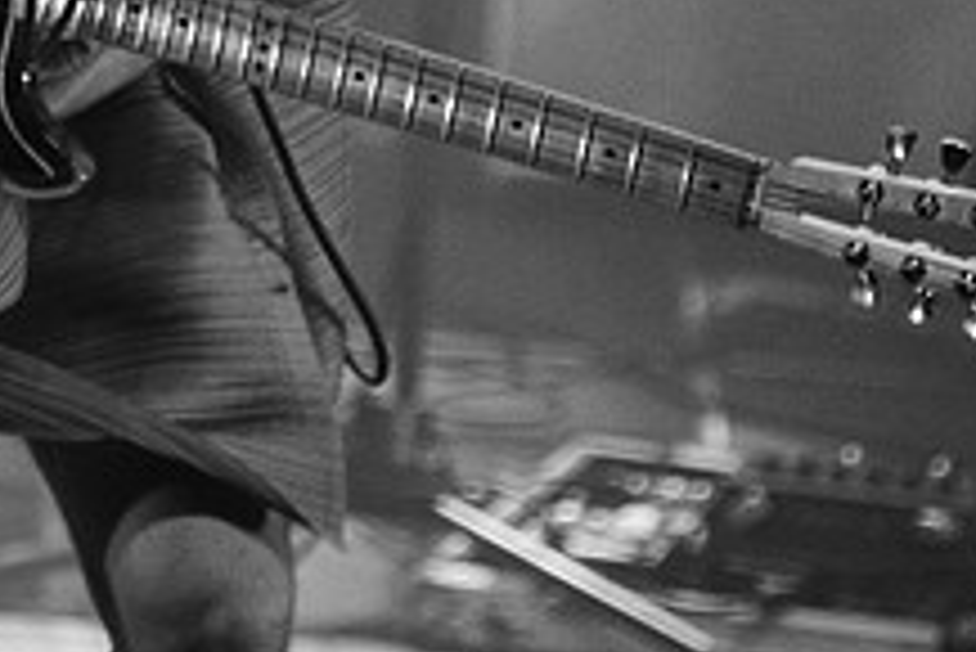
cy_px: -234
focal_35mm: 847
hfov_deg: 2.4
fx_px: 22978
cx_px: 261
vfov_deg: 1.6
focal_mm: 200
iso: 2500
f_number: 3.2
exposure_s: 1/400
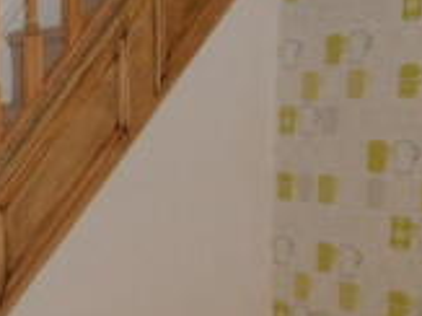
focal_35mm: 86
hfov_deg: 20.3
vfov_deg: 17.0
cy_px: 250
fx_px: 1048
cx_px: -170
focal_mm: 3.9
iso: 200
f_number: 3.2
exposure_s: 1/30
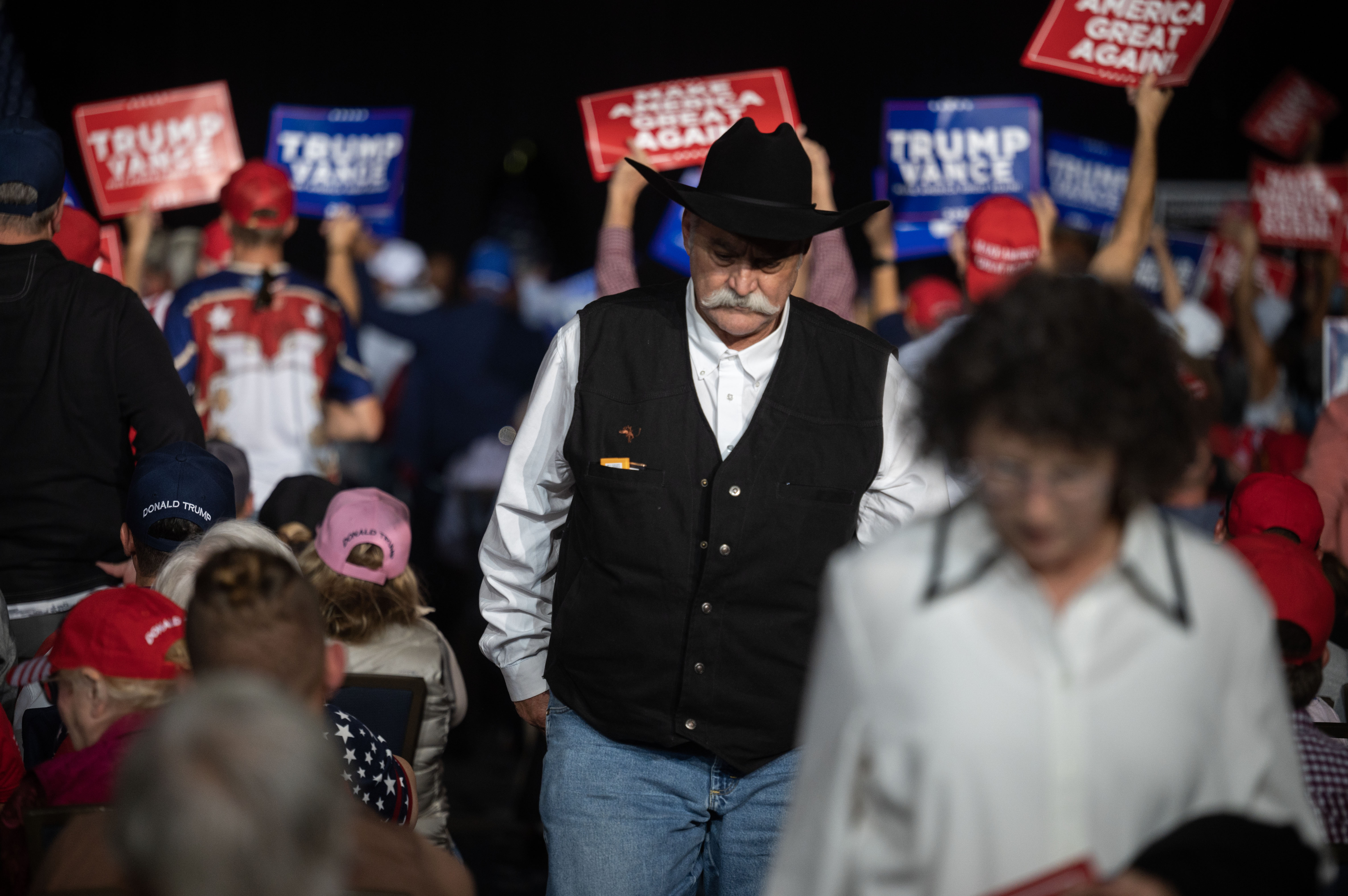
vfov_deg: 9.1
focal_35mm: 150
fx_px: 5613
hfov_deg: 13.7
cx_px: 674
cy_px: 448
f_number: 2.8
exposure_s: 1/1500
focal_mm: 150
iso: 800
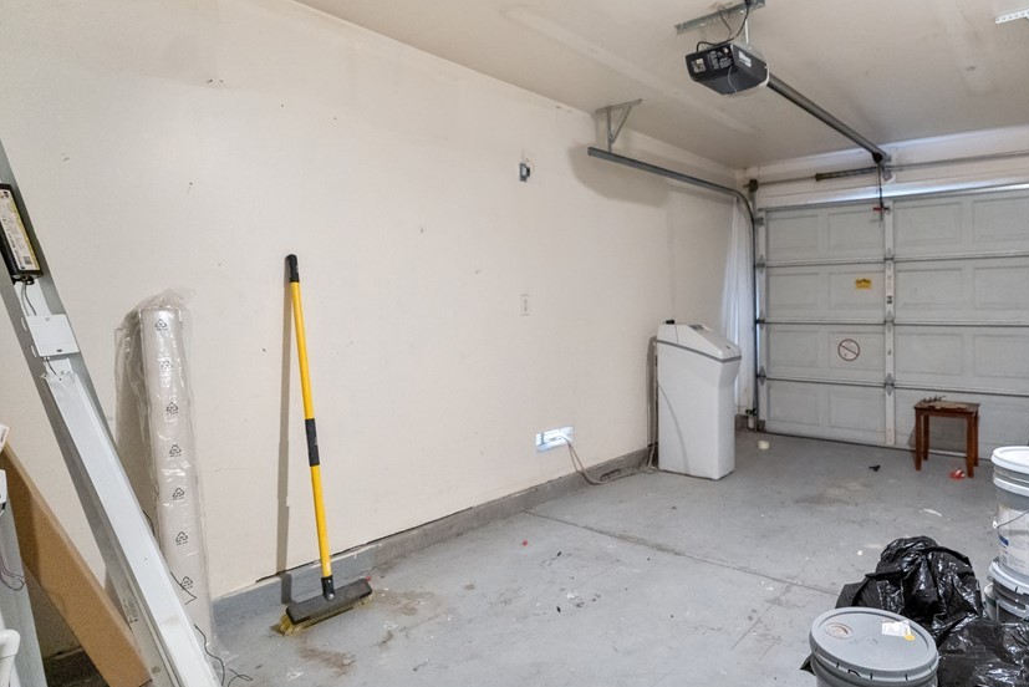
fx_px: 600
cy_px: 310
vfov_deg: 59.4
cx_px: 656
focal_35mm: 21
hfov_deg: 79.4
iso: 8000
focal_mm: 16
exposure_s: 1/125
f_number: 2.8
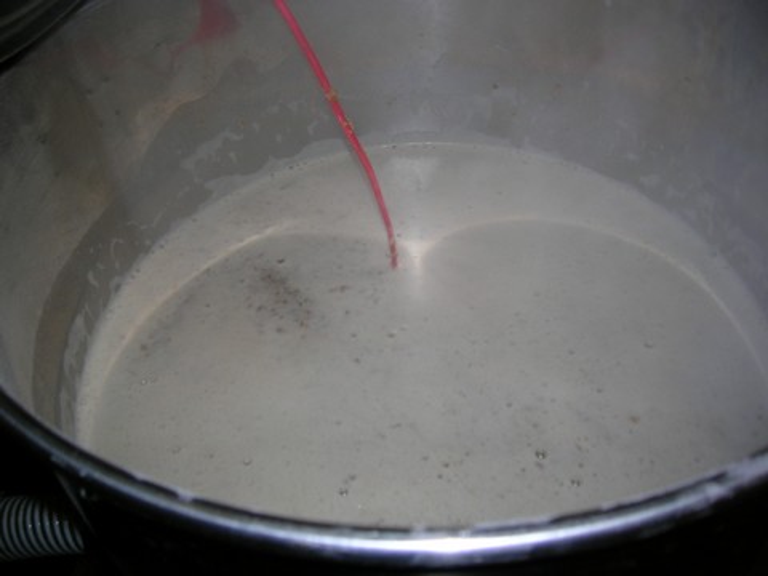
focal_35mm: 34
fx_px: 754
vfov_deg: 41.8
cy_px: 288
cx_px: 384
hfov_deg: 54.0
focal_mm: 5.7
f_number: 2.9
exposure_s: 1/60.1
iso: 50
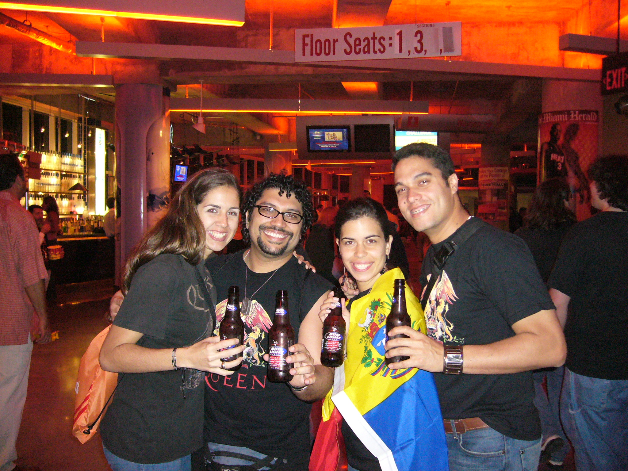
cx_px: 314
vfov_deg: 40.7
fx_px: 635
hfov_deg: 52.6
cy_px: 236
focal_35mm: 35
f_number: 2.8
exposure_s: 1/60
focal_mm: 5.8
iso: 400
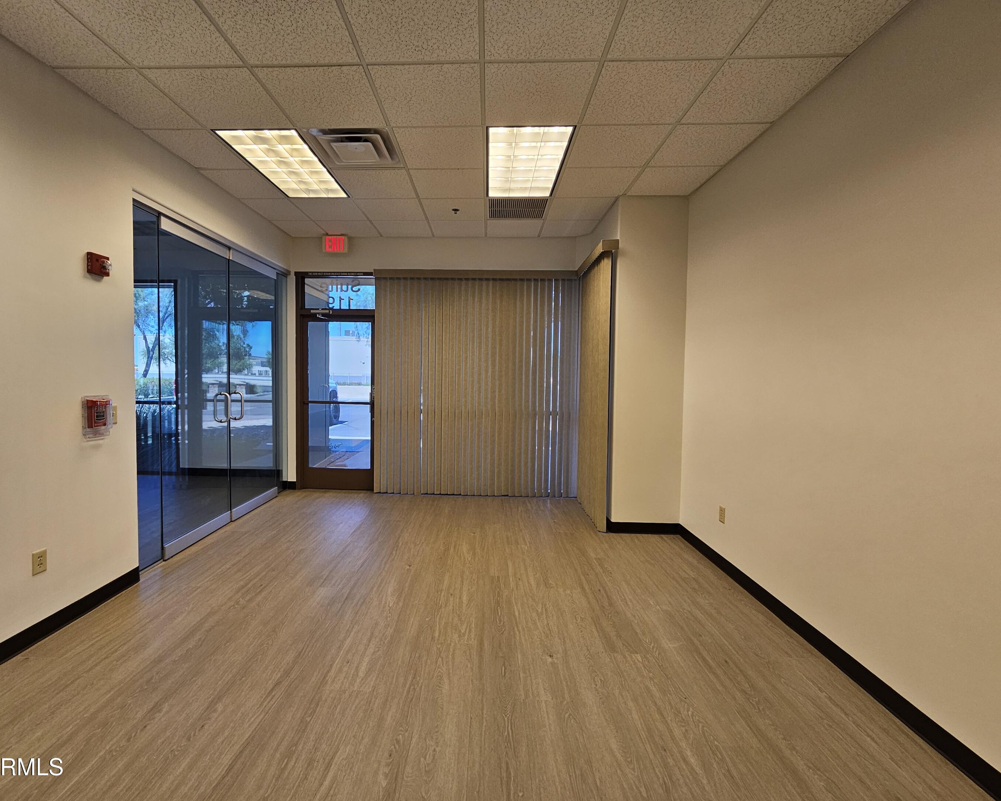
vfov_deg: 88.0
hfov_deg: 100.6
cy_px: 391
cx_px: 476
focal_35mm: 14
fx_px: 415
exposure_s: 1/60
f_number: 2.2
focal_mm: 2.2
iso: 80
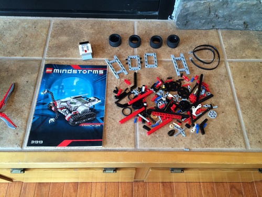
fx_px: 227
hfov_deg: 60.0
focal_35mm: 30
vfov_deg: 46.8
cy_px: 98
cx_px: 131
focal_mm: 4.12
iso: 160
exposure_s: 1/30
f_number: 2.2
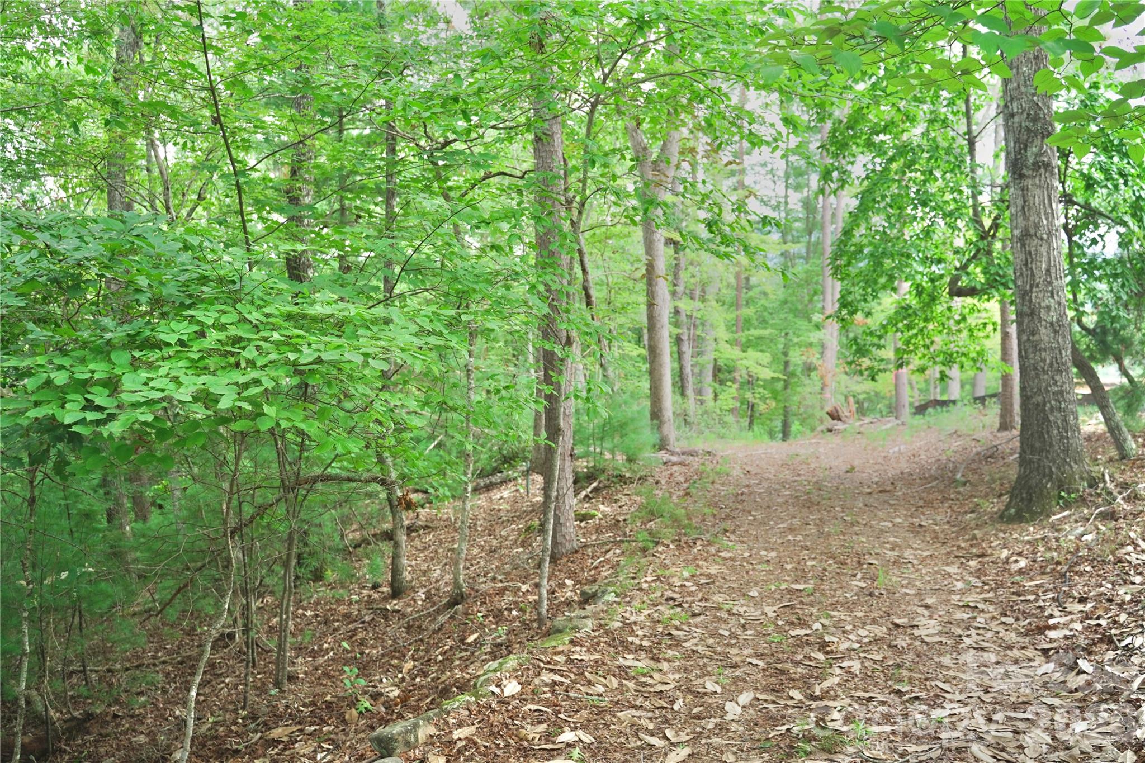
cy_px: 382
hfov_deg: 60.3
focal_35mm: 31
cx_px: 572
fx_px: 986
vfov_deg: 42.3
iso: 800
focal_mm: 31
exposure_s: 1/320
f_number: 3.5
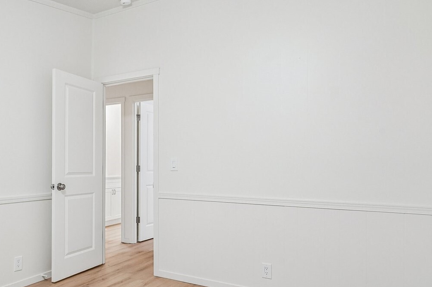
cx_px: 152
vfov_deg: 47.6
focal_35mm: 27
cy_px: 172
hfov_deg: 66.0
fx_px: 324
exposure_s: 1/30
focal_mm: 16
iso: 1600
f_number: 8
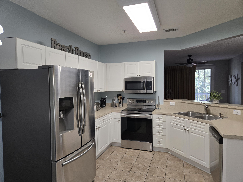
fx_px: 161
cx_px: 122
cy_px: 91
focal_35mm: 23
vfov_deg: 58.9
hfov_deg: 73.9
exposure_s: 1/60
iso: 100
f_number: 1.8
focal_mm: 5.4
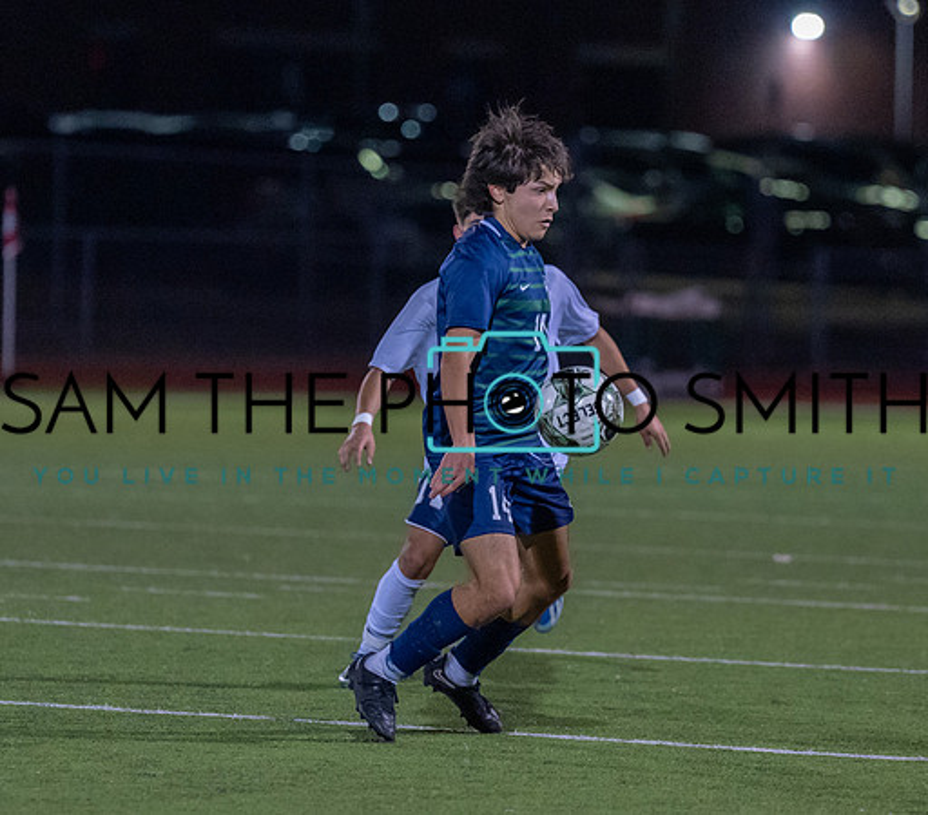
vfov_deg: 4.1
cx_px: 495
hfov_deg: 4.6
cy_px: 374
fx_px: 11442
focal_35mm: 401
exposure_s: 1/1000
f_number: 2.8
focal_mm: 173
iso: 3200
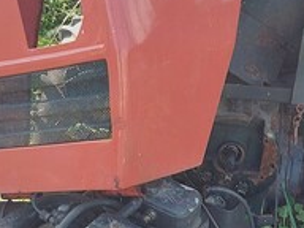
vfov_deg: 19.3
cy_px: 206
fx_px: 659
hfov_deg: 26.0
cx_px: 163
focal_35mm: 75
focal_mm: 5.23
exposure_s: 1/121
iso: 32
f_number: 1.8
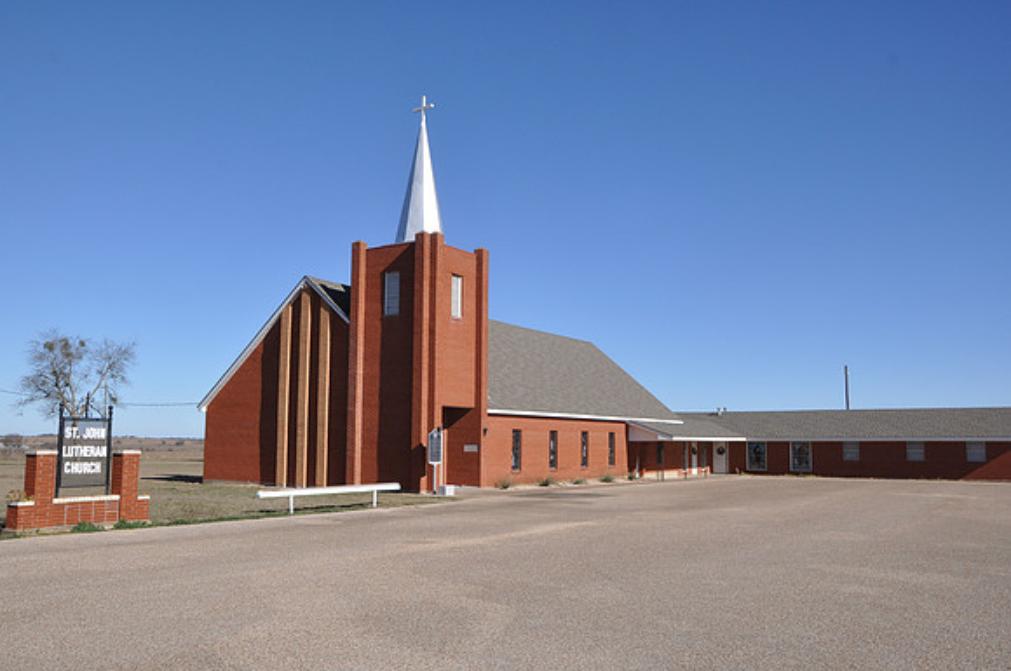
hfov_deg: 59.6
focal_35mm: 32
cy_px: 336
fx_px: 883
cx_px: 506
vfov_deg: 41.6
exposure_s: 1/160
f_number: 13
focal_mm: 21
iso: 200
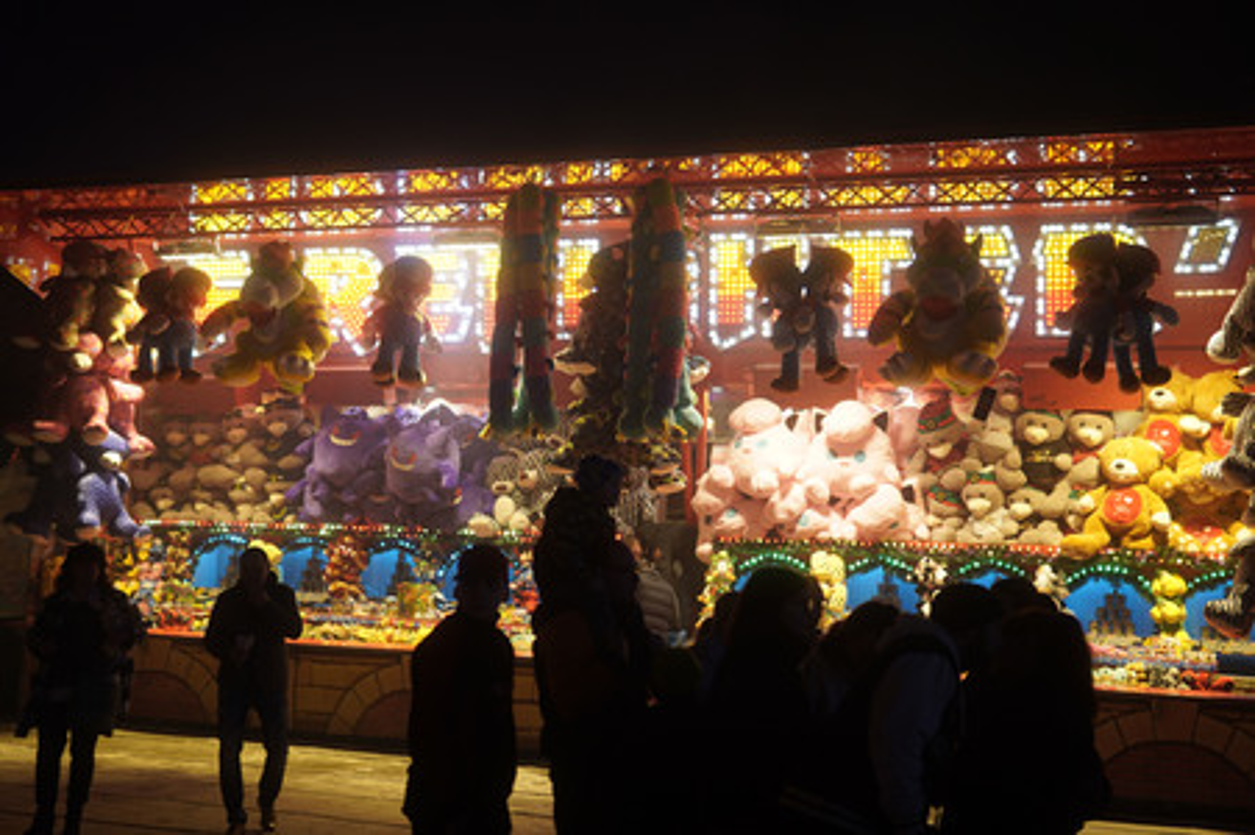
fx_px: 1568
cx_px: 628
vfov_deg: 29.8
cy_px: 418
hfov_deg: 43.6
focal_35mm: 45
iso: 125
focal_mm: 30
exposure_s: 1/320
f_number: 1.4
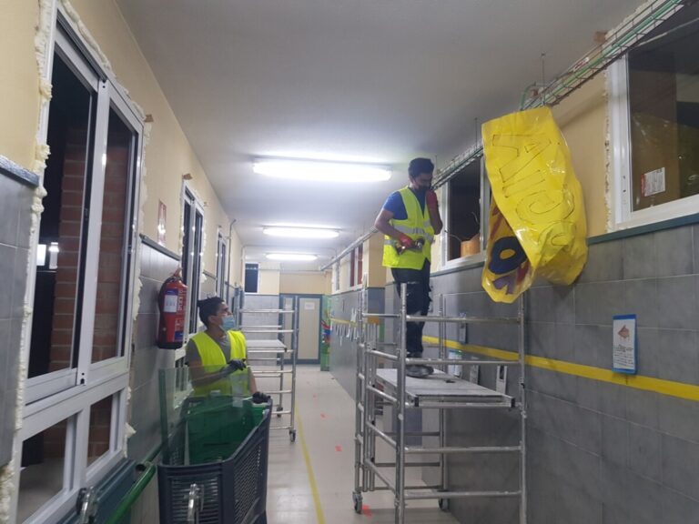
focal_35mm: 26
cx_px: 350
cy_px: 262
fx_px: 525
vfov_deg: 53.1
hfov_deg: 67.3
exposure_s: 1/50
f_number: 1.7
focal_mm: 4.2
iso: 125
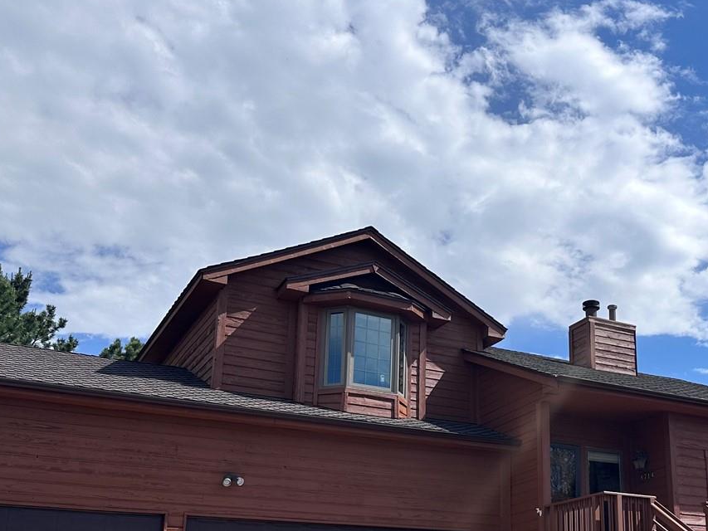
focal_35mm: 45
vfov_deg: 31.5
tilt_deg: +14.6
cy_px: 412
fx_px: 921
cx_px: 484
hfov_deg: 41.4
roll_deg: +0.1
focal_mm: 6.86
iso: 80
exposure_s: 1/9709
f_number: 1.78
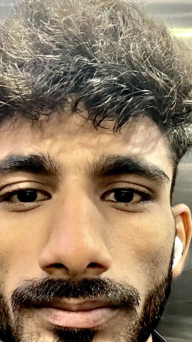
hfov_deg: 22.6
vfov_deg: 39.0
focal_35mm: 53
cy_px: 211
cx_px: 82
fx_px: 480
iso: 800
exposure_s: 1/27
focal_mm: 2.71
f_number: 2.2
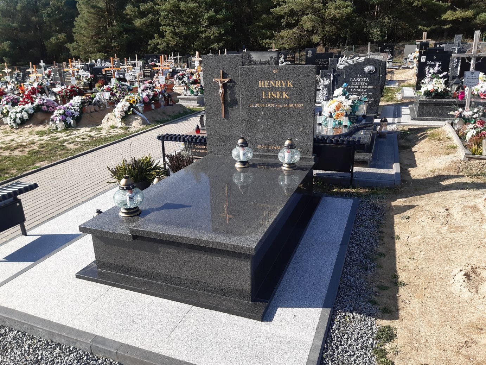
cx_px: 243
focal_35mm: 26
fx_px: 365
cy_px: 182
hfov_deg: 67.3
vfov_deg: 53.1
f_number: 1.7
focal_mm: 3.92
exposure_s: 1/1185
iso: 40
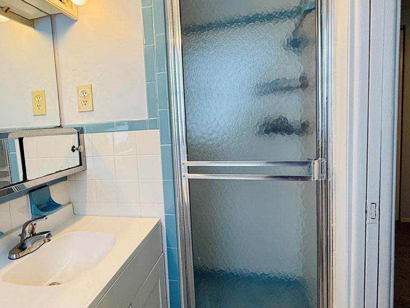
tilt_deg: -5.5
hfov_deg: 68.1
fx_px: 296
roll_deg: +3.6
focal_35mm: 25
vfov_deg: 54.9
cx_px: 148
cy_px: 154
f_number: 2.2
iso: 64
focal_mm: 2.22
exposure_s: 1/120
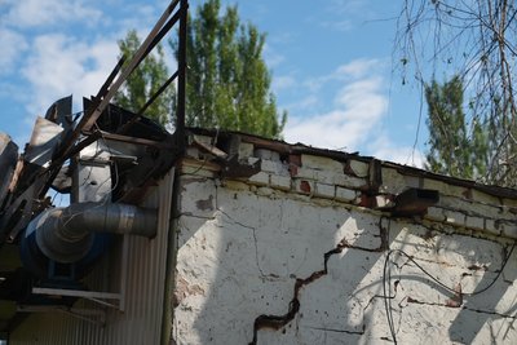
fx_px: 1006
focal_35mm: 70
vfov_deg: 19.5
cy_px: 172
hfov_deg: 28.8
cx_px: 258
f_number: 4.5
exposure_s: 1/125
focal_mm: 70
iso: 500
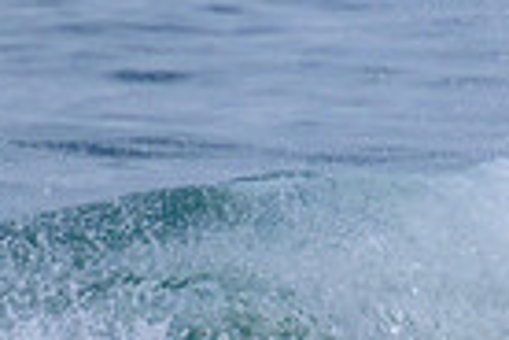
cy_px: 323
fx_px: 53667
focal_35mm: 3796
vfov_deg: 0.4
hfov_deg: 0.5
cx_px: 1114
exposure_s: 1/2000
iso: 720
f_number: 11
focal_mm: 800
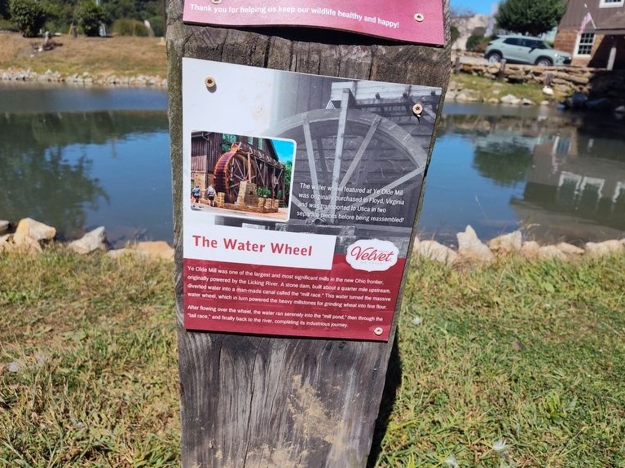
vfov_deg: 56.8
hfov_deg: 71.6
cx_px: 315
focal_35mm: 24
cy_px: 234
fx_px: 433
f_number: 1.8
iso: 100
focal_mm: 5.56
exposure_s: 1/2247
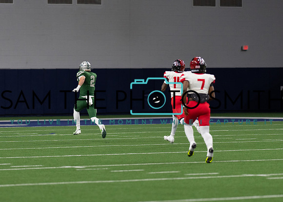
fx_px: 2270
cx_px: 88
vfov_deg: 5.1
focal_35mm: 283
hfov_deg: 7.1
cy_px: 100
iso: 1000
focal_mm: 135
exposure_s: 1/1250
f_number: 1.8
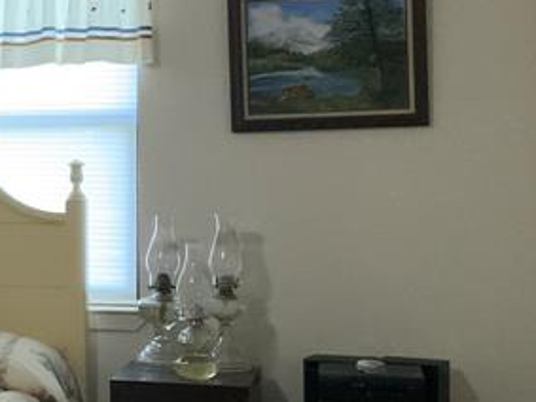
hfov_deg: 17.2
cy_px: 176
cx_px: -233
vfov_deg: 14.1
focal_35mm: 105
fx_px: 1625
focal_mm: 3
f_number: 1.8
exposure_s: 1/59
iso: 320
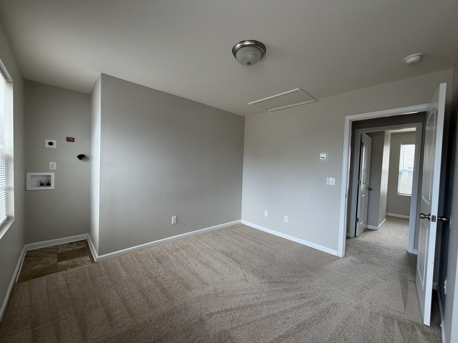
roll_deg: -1.8
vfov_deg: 85.7
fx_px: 185
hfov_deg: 102.1
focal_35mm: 14
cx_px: 229
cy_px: 172
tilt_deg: -1.6
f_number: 2.2
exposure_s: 1/121
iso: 250
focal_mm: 2.22
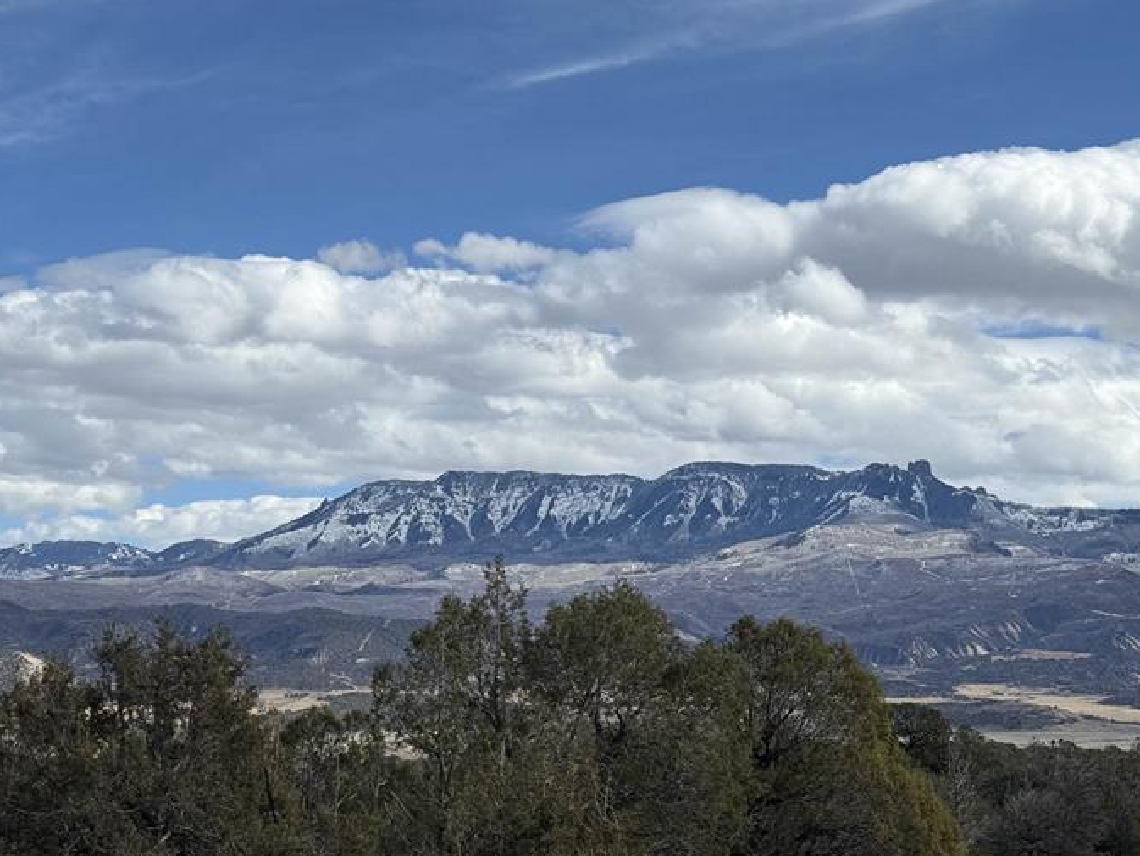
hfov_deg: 26.5
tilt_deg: +5.5
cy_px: 500
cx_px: 342
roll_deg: -1.6
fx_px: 2405
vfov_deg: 20.2
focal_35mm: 73
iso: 80
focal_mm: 6.76
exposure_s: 1/7874
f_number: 1.78
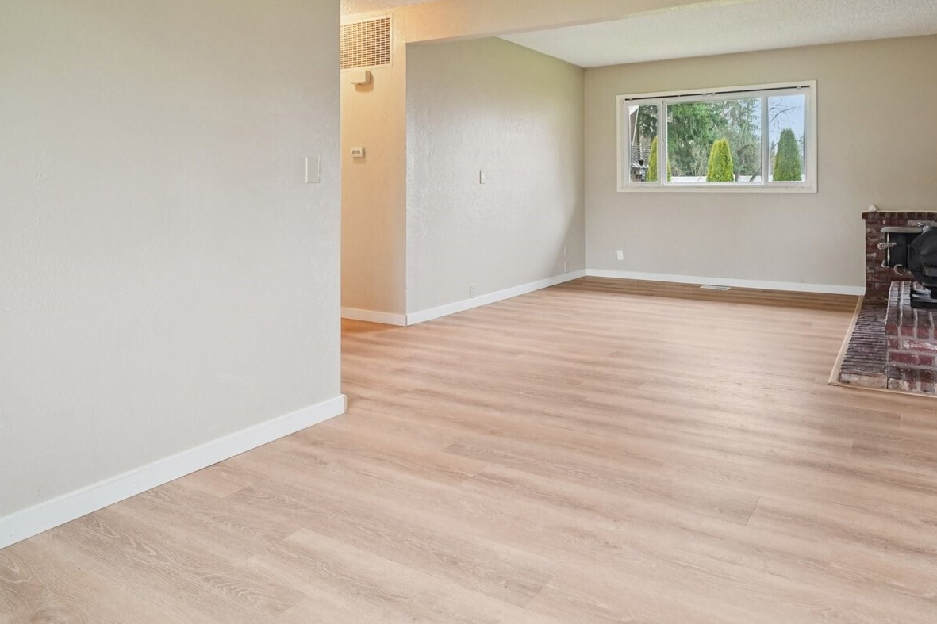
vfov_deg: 53.9
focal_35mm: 23
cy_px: 203
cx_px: 555
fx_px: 599
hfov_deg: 75.4
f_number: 8
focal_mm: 16
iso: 1600
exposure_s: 1/13
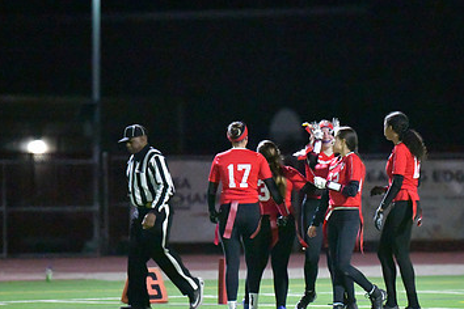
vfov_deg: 2.8
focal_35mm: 491
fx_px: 6328
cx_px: 320
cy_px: 208
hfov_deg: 4.2
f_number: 2.8
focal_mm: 300
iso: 25600
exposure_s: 1/2500
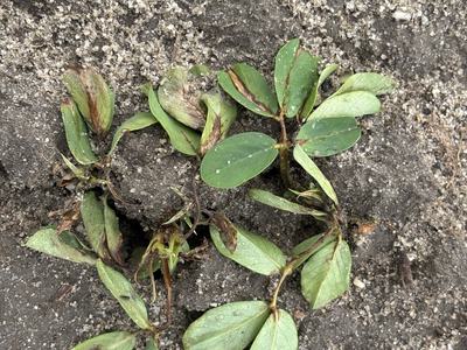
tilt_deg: -81.2
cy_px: 175
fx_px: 702
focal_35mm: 52
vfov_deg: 28.0
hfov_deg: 36.8
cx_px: 234
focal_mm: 5.96
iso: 32
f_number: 1.6
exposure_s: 1/684
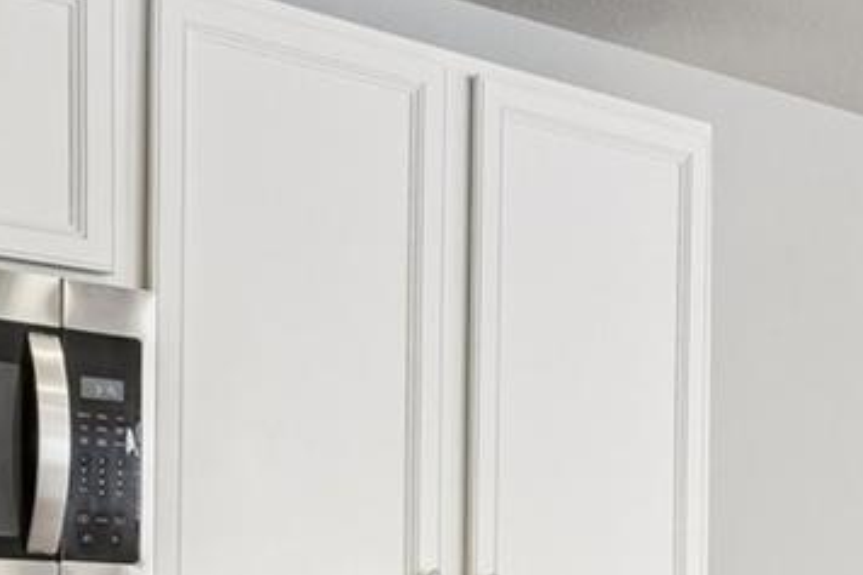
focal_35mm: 74
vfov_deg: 17.6
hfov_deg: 25.1
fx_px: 1779
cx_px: 979
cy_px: 665
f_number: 8
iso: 400
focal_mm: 11
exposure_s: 1/30
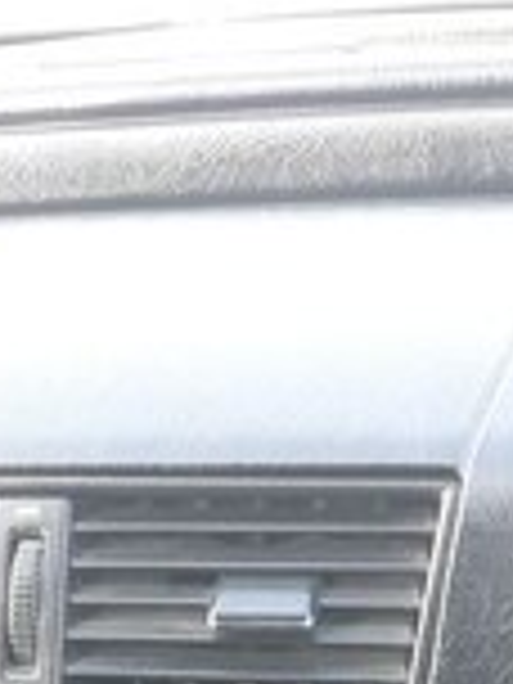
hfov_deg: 16.7
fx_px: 1739
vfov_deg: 18.9
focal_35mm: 88
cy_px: 1098
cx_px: 126
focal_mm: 3.71
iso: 100
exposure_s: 1/50
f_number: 1.7
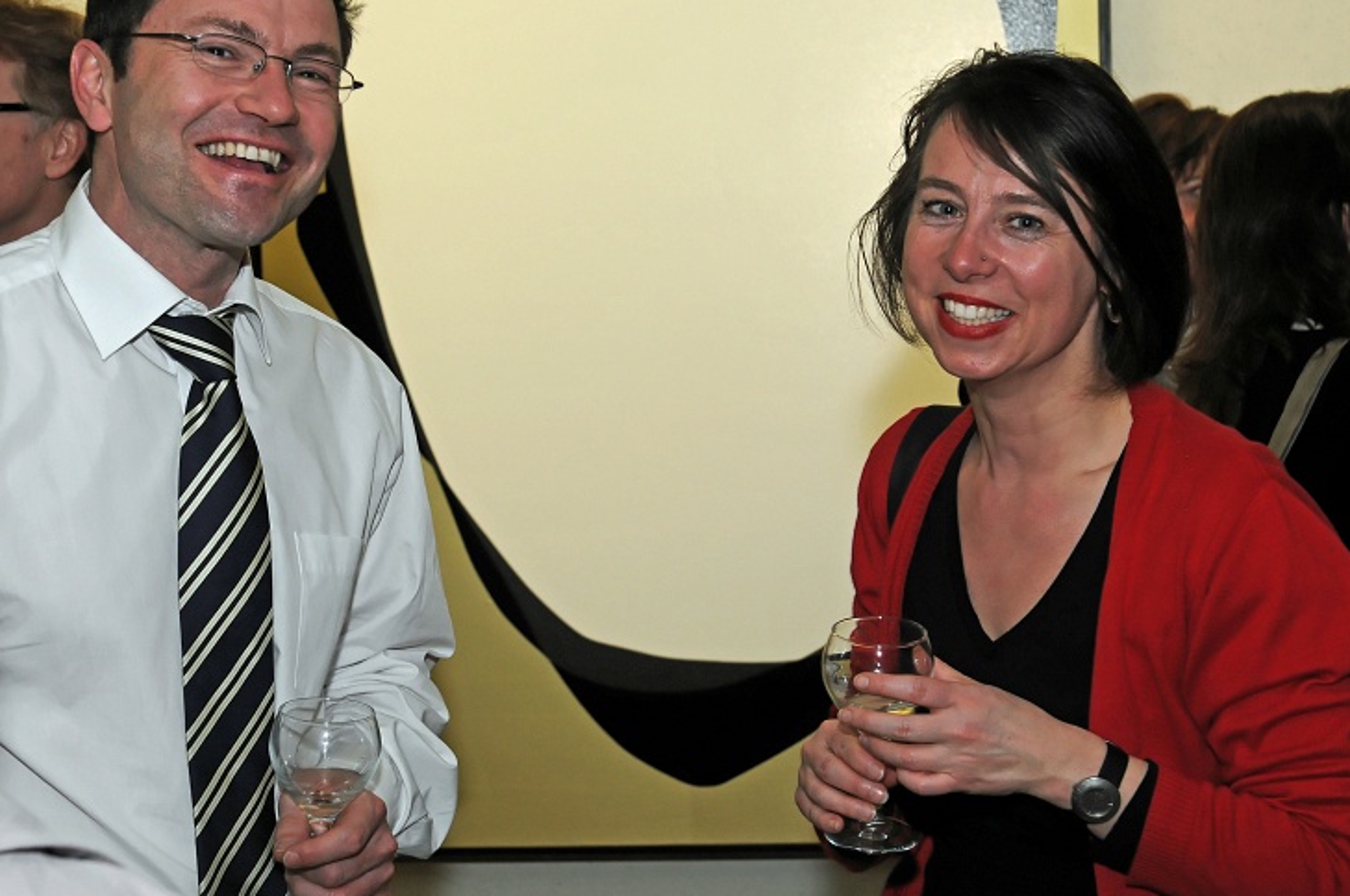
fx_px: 3132
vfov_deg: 16.3
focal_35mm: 84
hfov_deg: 24.3
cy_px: 359
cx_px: 679
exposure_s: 1/60
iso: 400
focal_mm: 45
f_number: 5.6
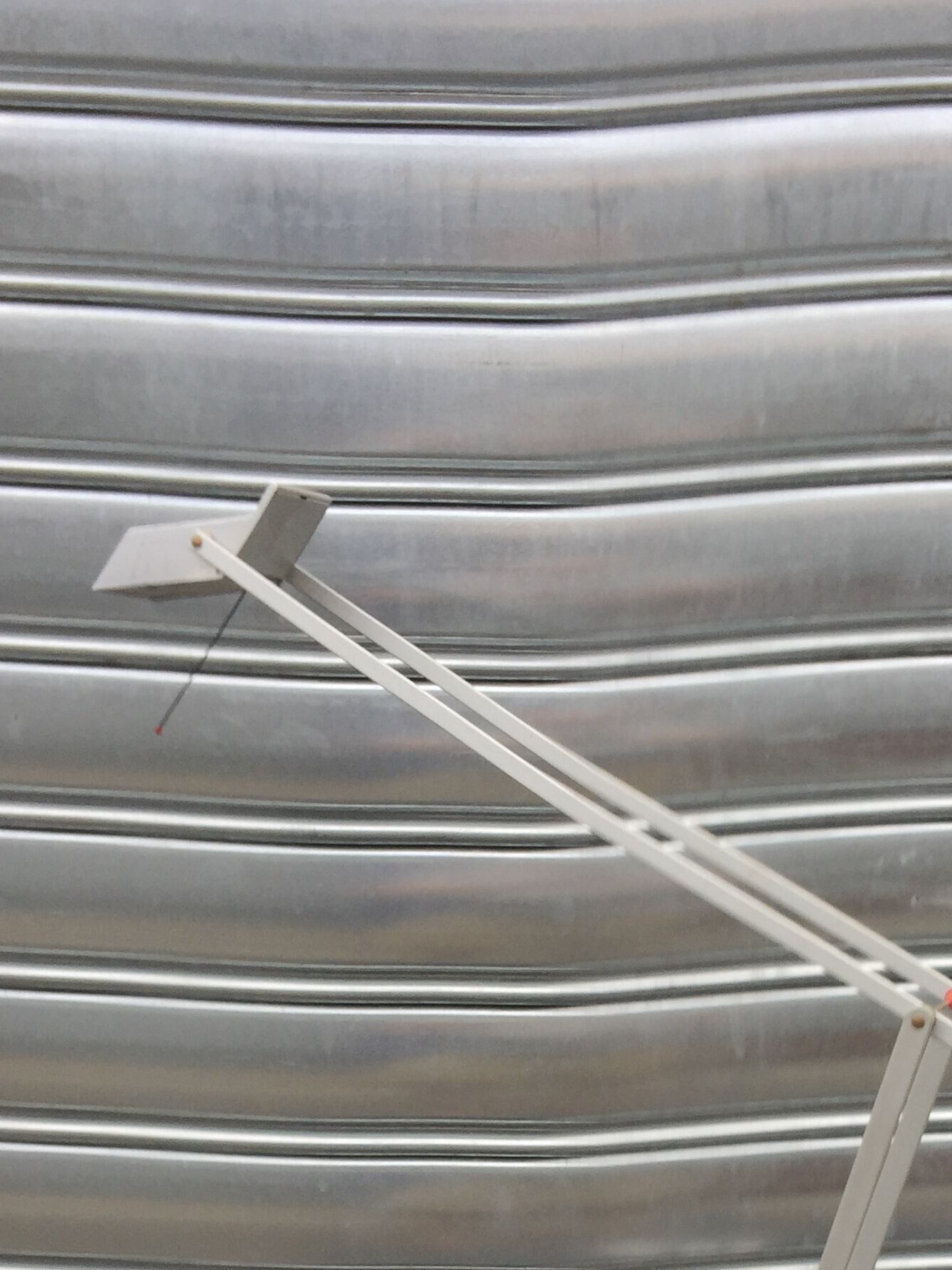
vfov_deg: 34.5
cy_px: 1094
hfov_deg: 27.3
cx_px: 637
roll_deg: +0.6
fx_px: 1944
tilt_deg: -17.1
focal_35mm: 53
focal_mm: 4.15
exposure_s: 1/542
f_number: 2.2
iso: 32
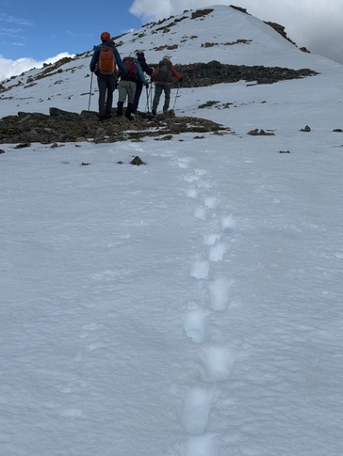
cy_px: 152
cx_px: 164
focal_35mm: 66
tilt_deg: +1.7
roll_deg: -4.2
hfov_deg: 22.3
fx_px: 872
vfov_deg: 29.2
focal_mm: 6.76
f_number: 1.78
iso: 64
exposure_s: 1/11364
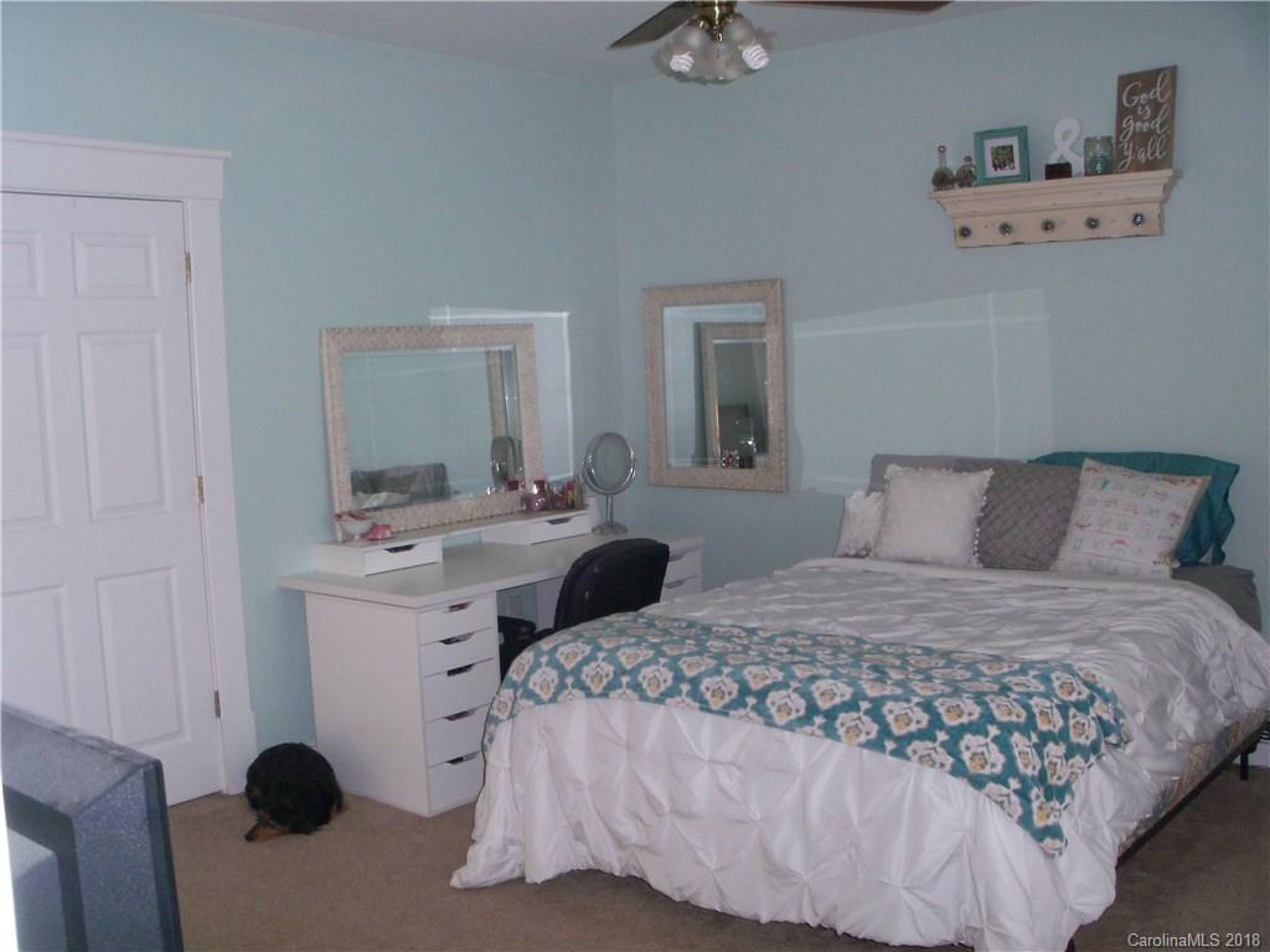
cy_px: 476
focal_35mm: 35
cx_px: 635
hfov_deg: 52.6
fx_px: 1284
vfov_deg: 40.7
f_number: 3
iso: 160
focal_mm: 6.3
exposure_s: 1/30
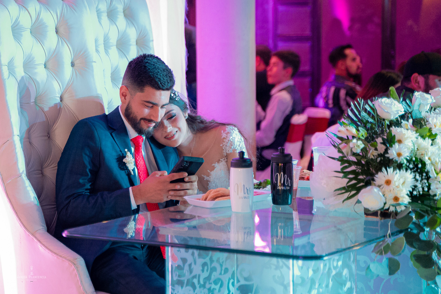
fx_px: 1307
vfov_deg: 12.8
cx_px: 127
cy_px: 142
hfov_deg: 19.1
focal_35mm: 107
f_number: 2.8
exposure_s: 1/80
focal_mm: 75
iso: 6400
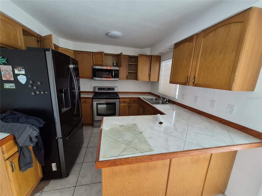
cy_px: 98
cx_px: 131
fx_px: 98
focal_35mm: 13
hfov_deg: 106.2
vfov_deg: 89.9
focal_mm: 1.74
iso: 640
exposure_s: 1/60
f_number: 2.2
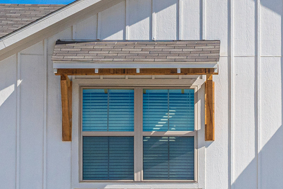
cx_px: 296
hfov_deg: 9.2
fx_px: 1738
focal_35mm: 221
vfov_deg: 6.2
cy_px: 256
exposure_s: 1/8000
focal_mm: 56
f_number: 4
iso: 800
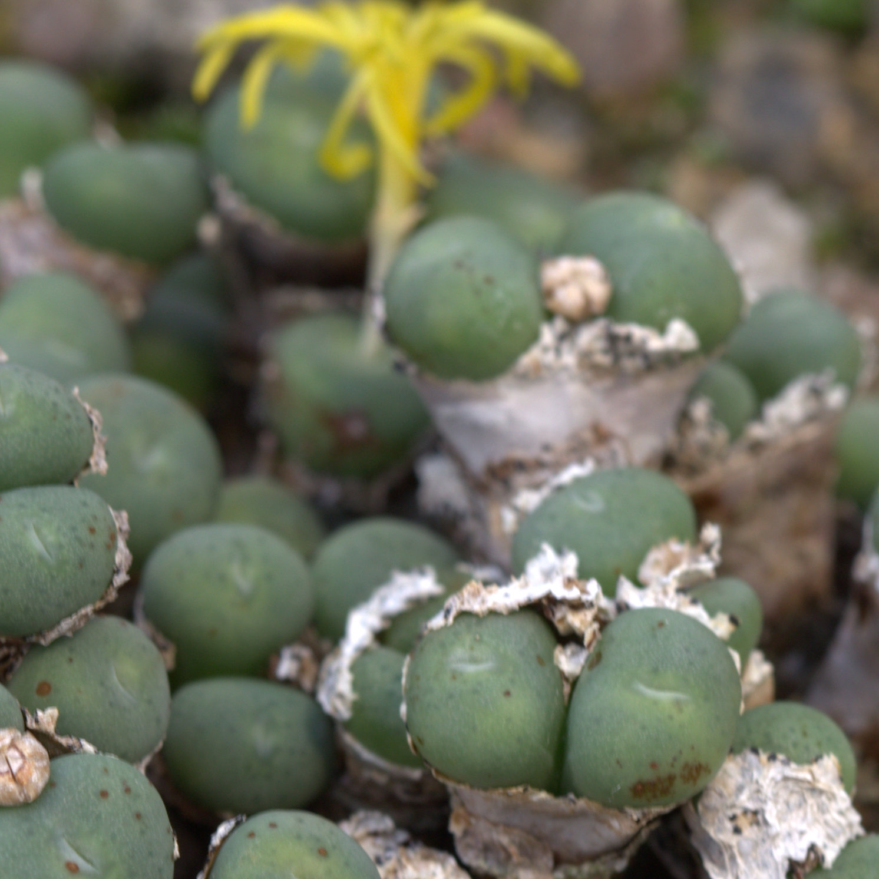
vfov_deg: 5.6
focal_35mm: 310
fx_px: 8906
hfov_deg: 5.7
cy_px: 765
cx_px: 474
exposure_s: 1/60
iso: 200
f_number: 8
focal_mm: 100
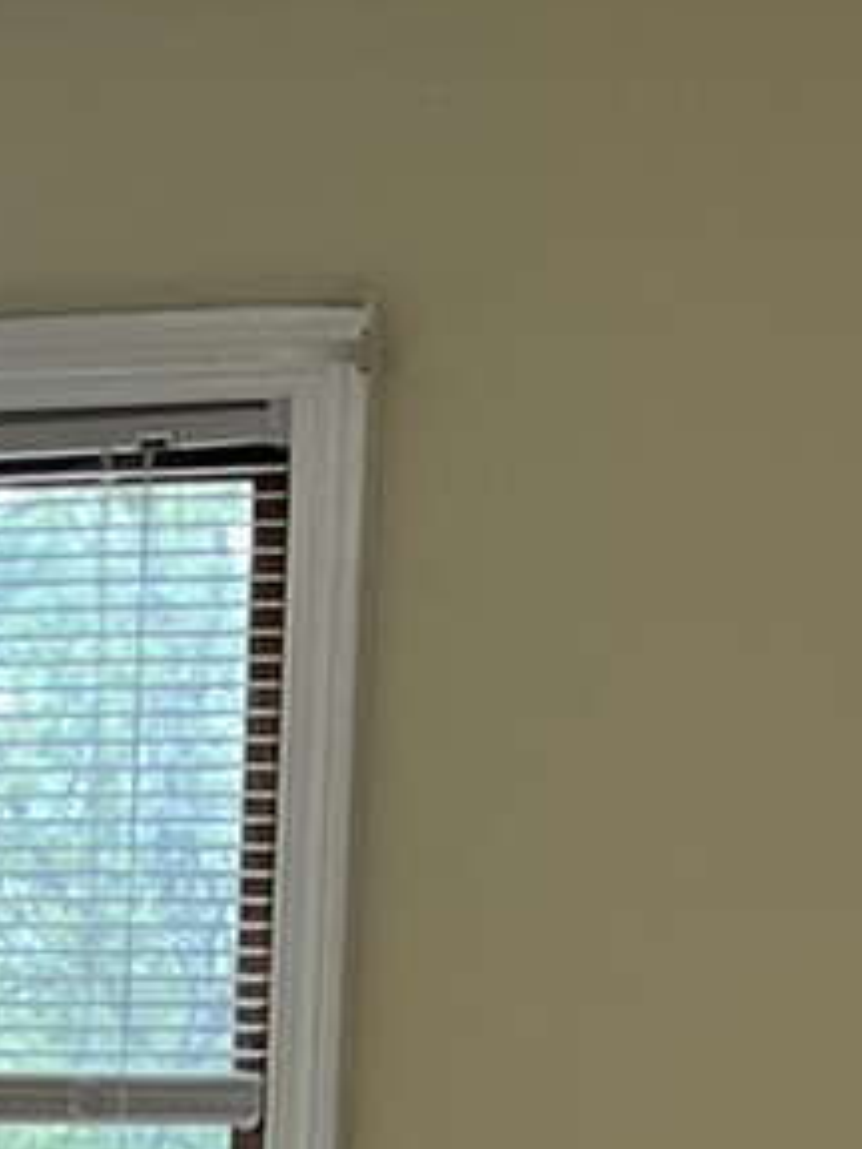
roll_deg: +0.2
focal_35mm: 185
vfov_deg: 9.7
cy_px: 2537
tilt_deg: -12.7
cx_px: -539
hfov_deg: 7.8
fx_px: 6142
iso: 64
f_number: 1.6
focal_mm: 5.1
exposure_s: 1/120
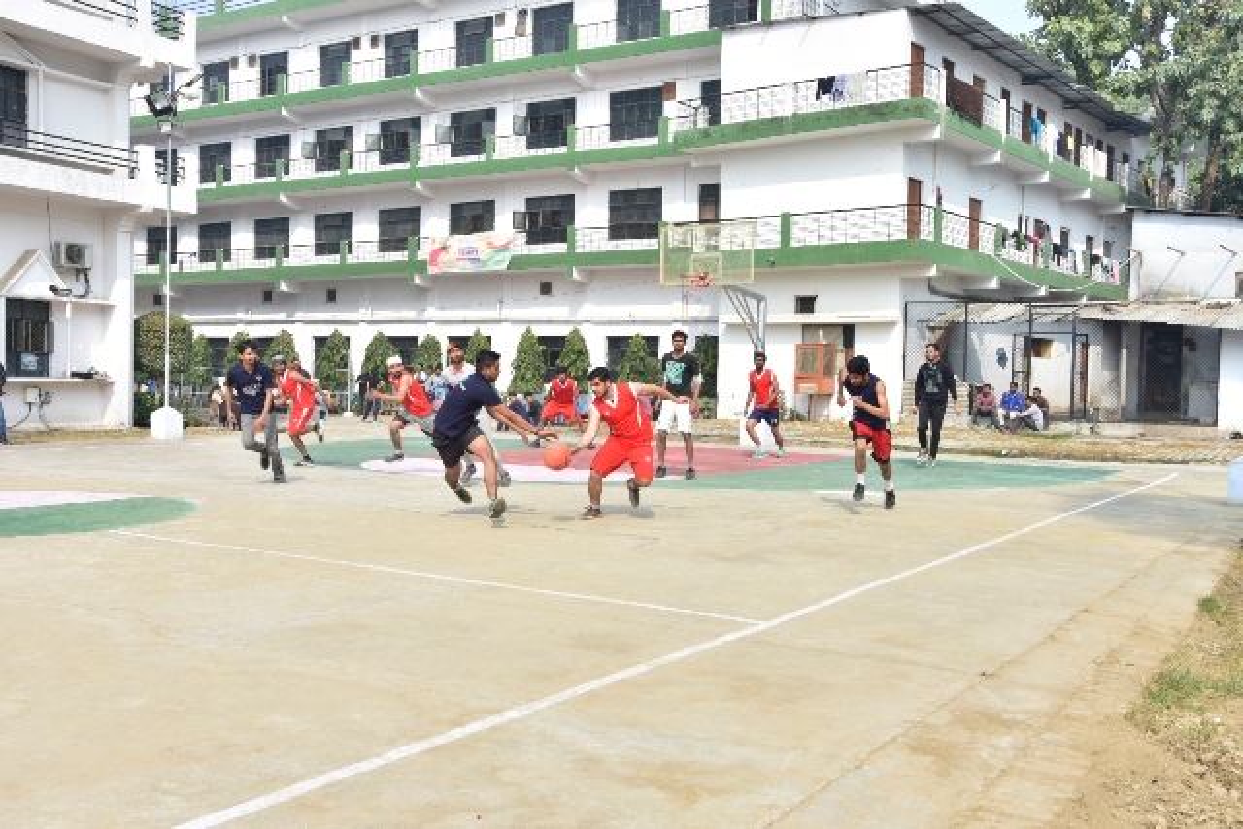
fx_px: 1243
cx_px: 622
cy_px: 414
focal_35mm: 36
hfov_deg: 53.1
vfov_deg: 36.9
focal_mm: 24
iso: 200
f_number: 10
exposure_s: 1/200
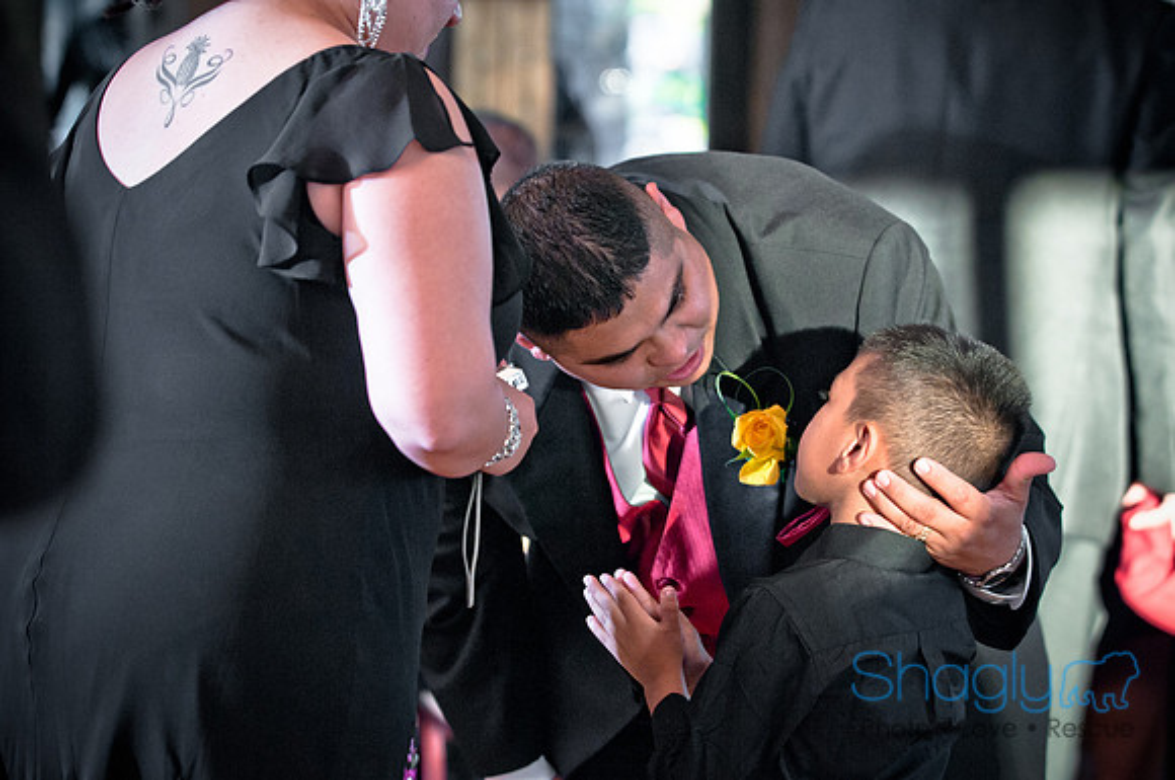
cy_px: 390
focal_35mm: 129
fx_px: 4205
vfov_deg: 10.6
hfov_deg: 15.9
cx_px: 588
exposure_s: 1/125
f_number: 2.8
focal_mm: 86
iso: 400
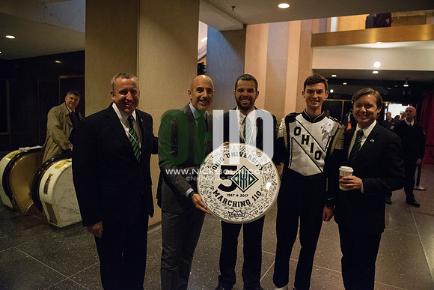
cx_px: 217
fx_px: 289
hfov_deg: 73.7
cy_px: 145
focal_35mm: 24
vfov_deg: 53.2
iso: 12800
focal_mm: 24
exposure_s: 1/320
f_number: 2.8
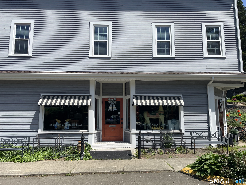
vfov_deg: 53.1
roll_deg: +0.1
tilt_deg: +7.0
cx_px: 123
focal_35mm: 26
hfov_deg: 67.3
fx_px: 185
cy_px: 92
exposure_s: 1/3509
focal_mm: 4.2
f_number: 1.6
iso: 32
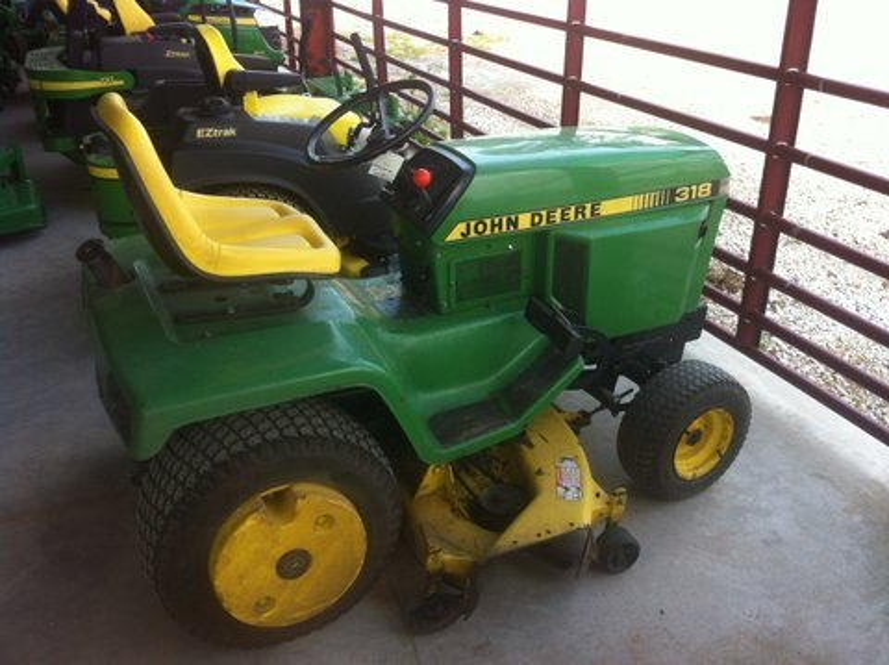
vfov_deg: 40.6
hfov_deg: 52.7
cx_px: 444
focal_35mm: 35
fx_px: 898
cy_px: 332
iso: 80
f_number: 2.8
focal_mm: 3.85
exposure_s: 1/135
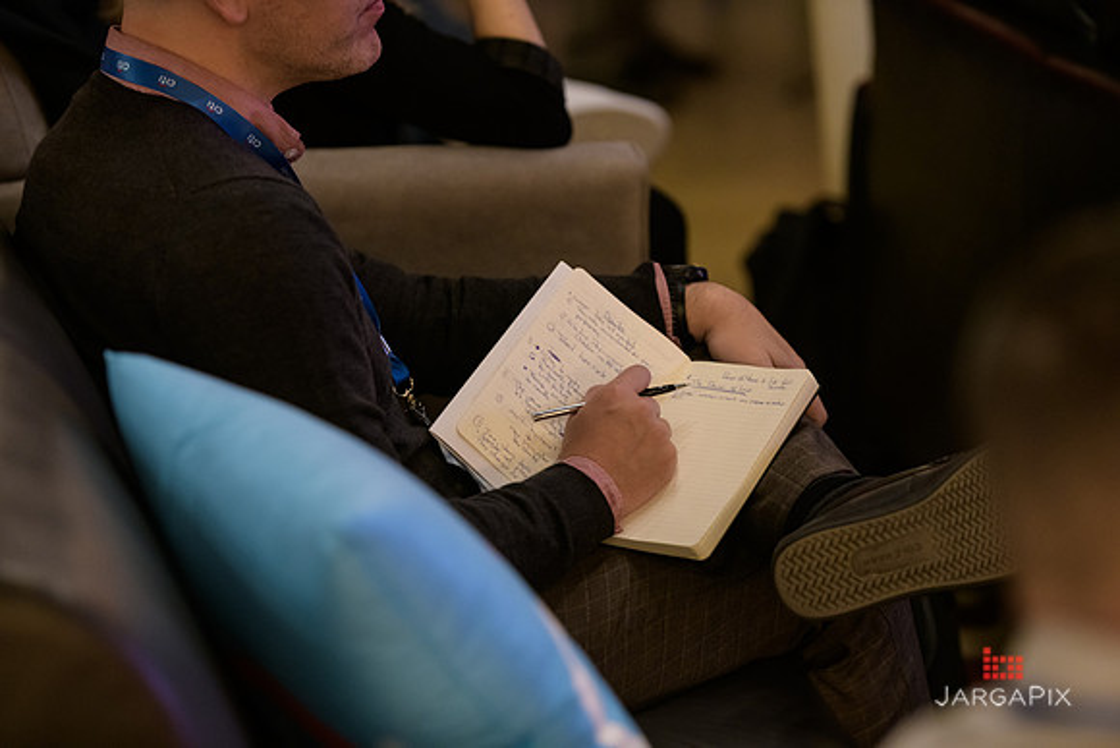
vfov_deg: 10.2
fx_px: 4201
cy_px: 374
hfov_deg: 15.2
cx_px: 560
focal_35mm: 135
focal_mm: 135
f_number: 3.2
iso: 3200
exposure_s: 1/50
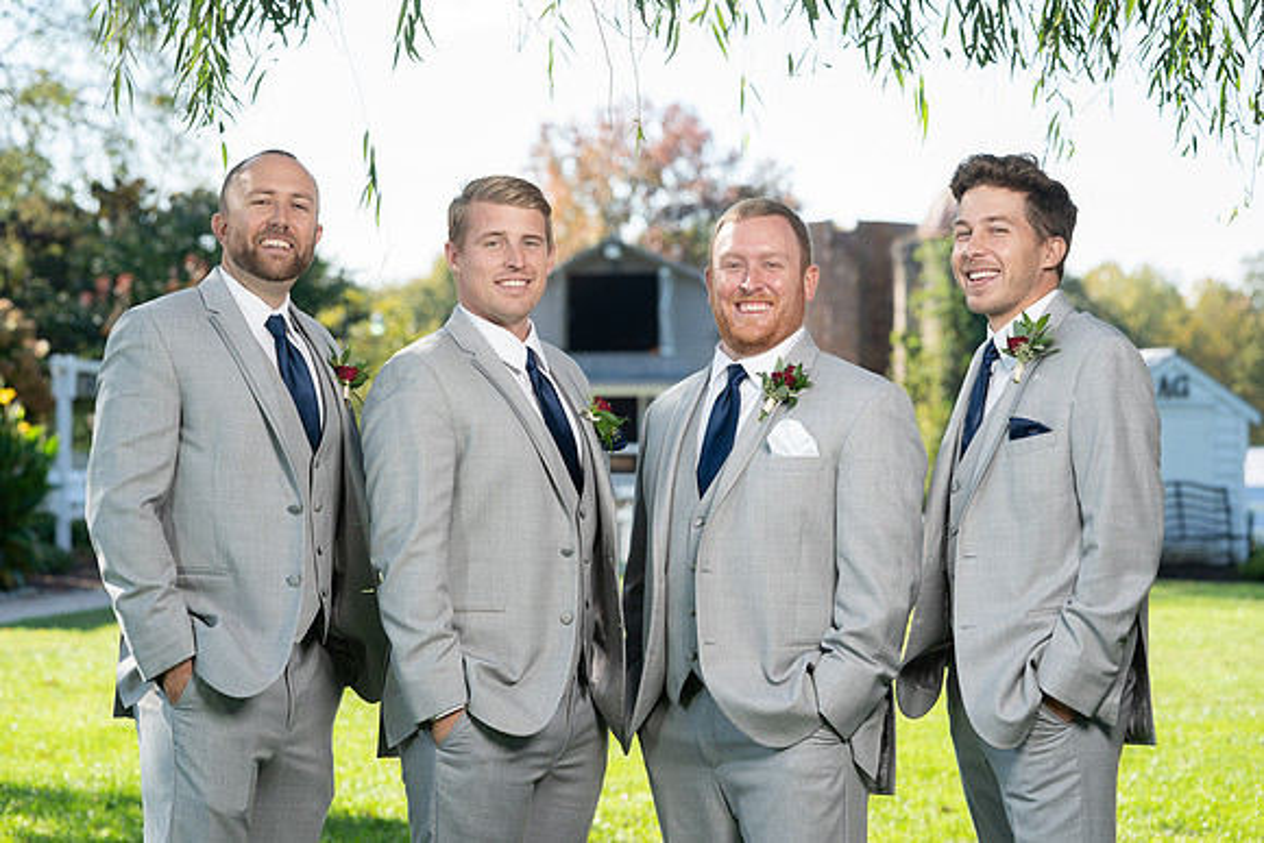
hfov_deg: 18.7
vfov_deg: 12.6
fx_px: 3828
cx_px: 610
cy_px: 428
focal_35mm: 109
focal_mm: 104
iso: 200
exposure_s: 1/200
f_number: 5.6
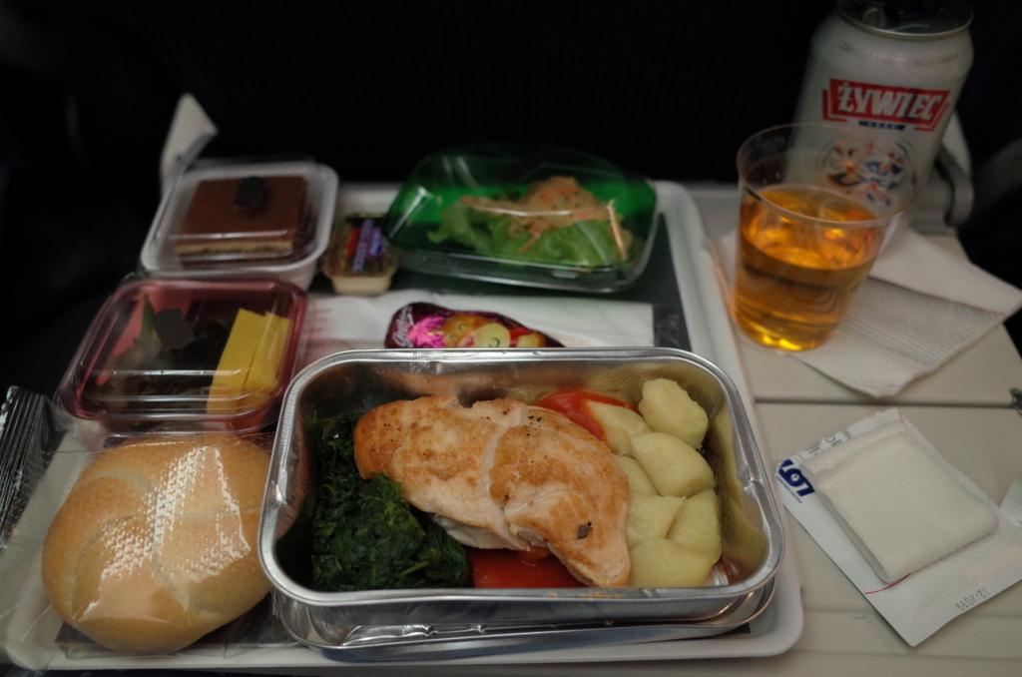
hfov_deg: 65.6
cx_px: 511
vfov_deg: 46.2
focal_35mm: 28
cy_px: 338
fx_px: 793
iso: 2000
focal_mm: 18.3
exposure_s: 1/40
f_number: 2.8
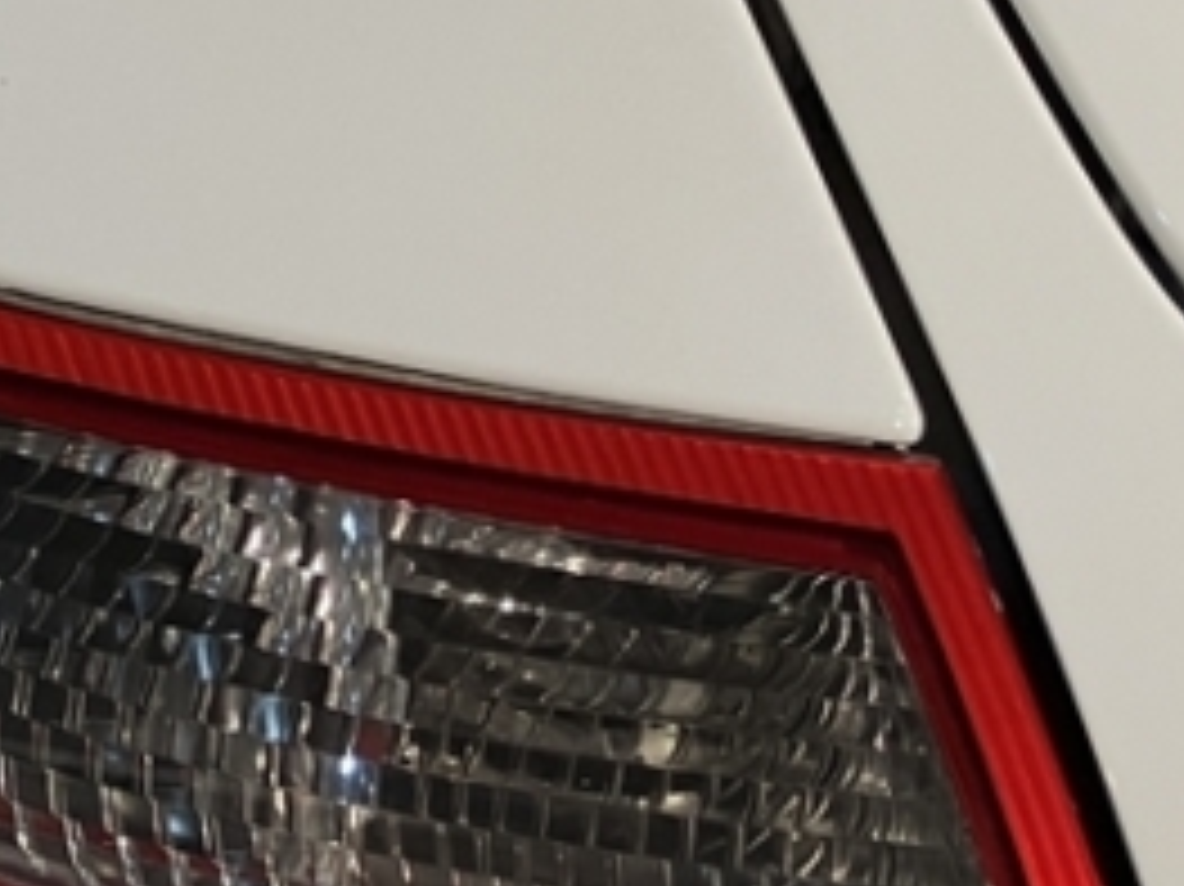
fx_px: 4376
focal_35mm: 128
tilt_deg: -23.7
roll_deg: -1.0
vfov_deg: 11.0
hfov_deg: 14.3
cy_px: -571
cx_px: -666
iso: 40
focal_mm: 3.99
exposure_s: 1/50
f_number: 1.8
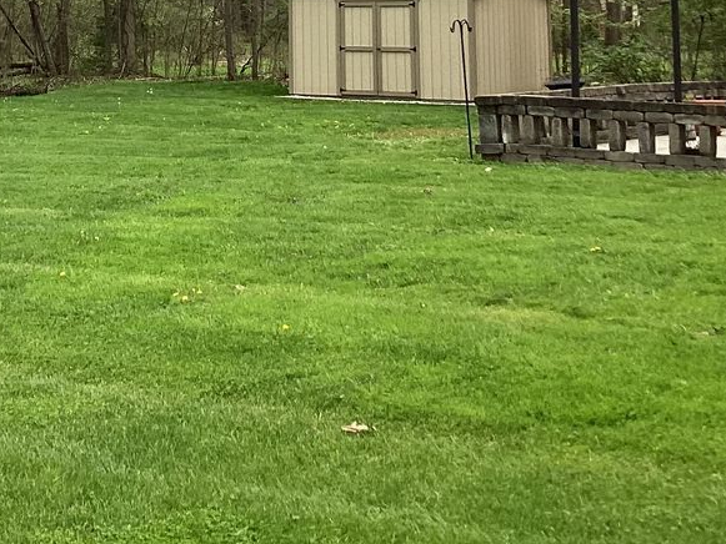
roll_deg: -0.8
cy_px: -112
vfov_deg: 17.6
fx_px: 1678
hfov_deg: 23.9
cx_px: 102
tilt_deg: +3.3
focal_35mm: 80
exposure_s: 1/163
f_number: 2.4
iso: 25
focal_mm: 3.3
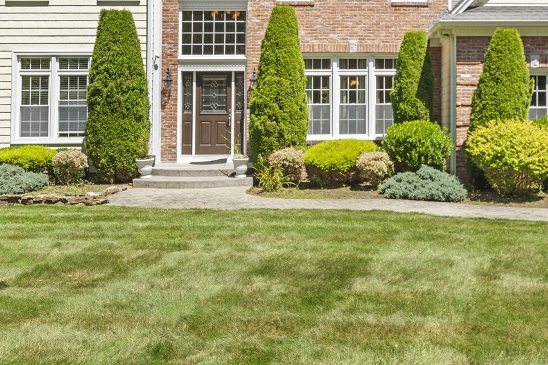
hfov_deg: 52.4
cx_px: 352
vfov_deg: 35.7
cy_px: 72
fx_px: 548
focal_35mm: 36
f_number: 8
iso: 320
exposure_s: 1/125
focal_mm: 15
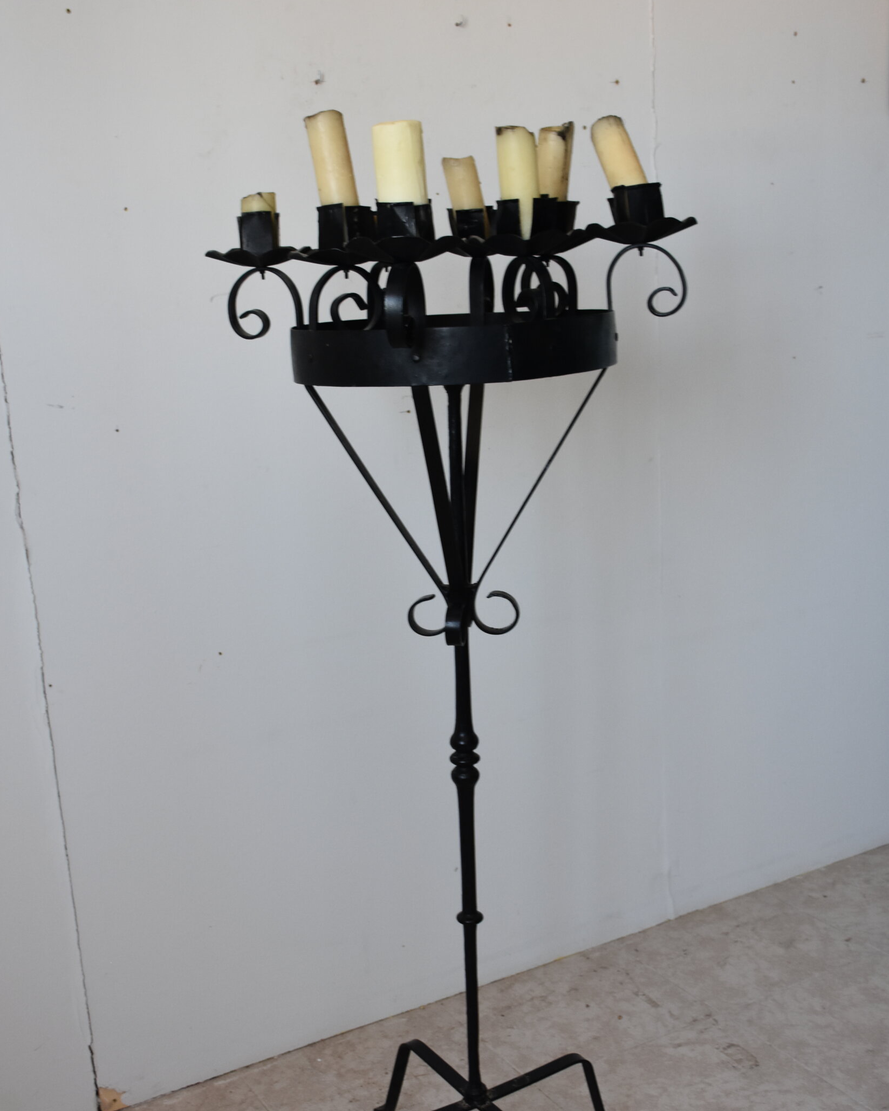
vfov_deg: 43.7
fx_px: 1381
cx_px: 431
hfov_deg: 35.7
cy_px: 628
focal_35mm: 42
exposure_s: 1/125
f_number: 5.6
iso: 800
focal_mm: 24
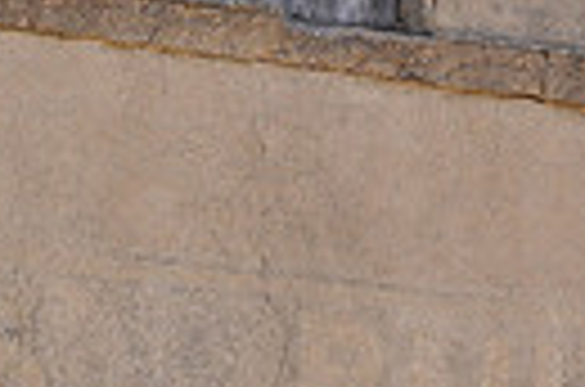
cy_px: 349
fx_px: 3797
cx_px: 86
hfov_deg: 8.8
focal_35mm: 234
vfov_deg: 5.8
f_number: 6.3
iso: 200
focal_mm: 35
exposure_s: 1/160
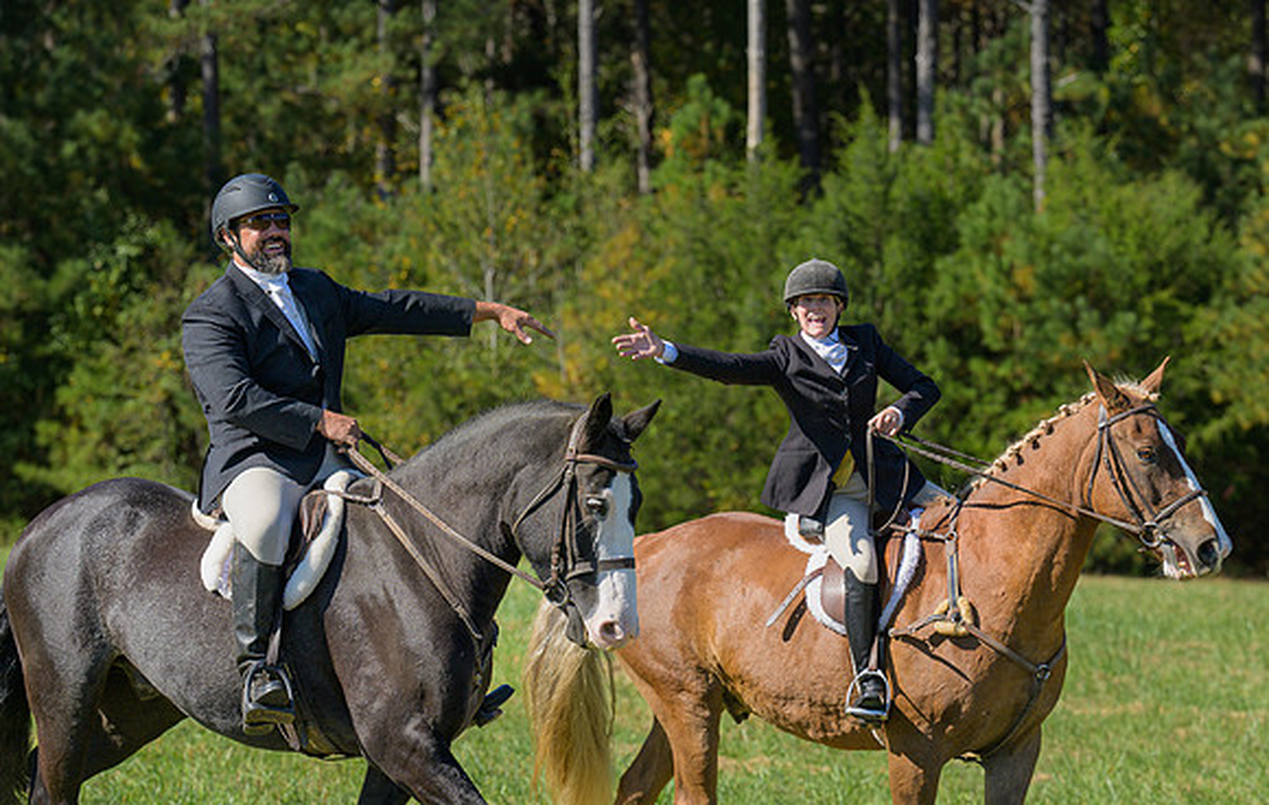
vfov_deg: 9.9
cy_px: 527
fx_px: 4639
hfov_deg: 15.6
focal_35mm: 134
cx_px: 660
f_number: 4
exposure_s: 1/800
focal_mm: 100
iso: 200
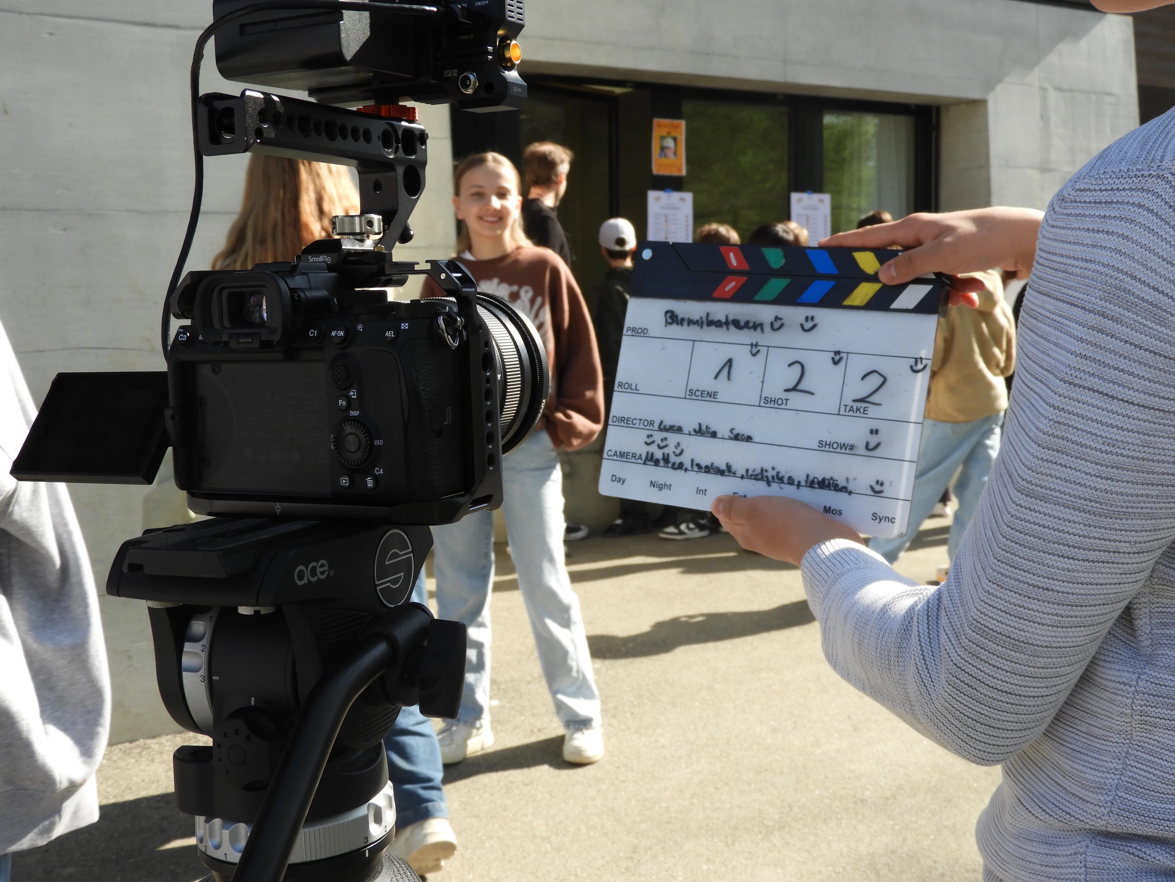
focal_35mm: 40
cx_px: 588
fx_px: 1358
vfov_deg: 36.0
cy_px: 441
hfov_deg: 46.8
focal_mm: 7.2
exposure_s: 1/400
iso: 100
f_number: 3.8
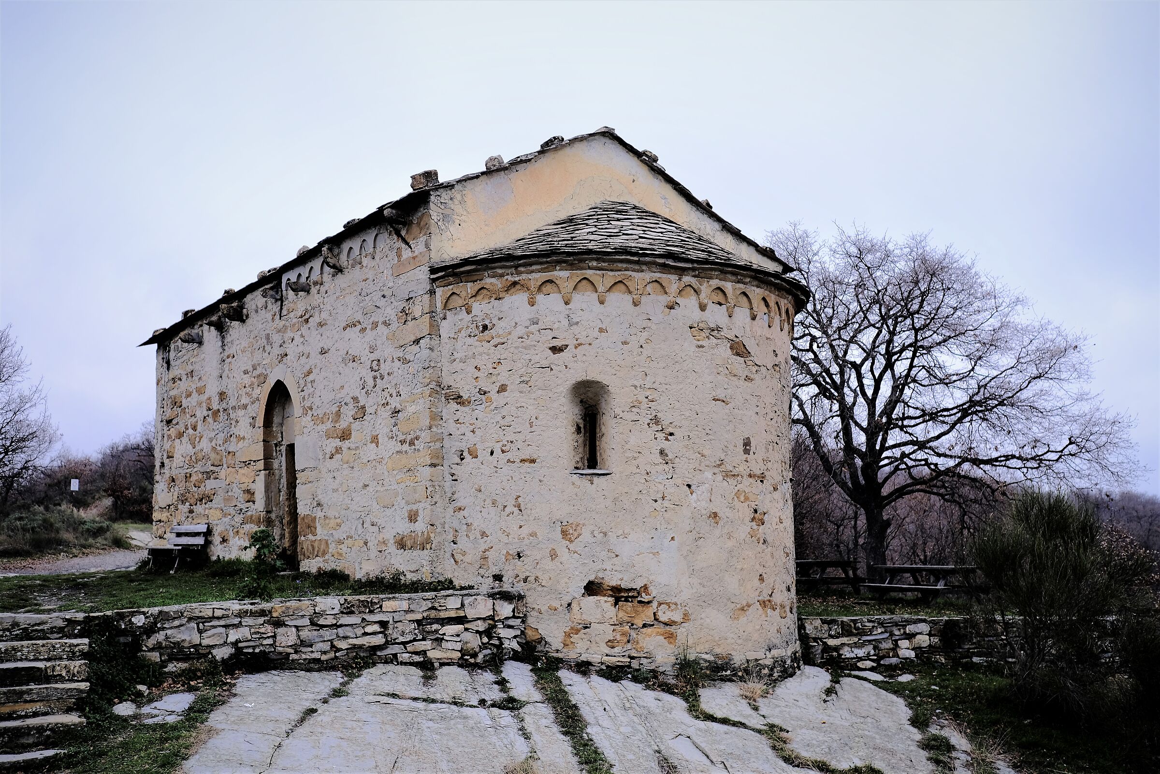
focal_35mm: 35
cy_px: 387
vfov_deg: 37.9
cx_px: 580
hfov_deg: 54.4
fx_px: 1128
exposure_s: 1/160
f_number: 2.8
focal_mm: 23
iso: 160
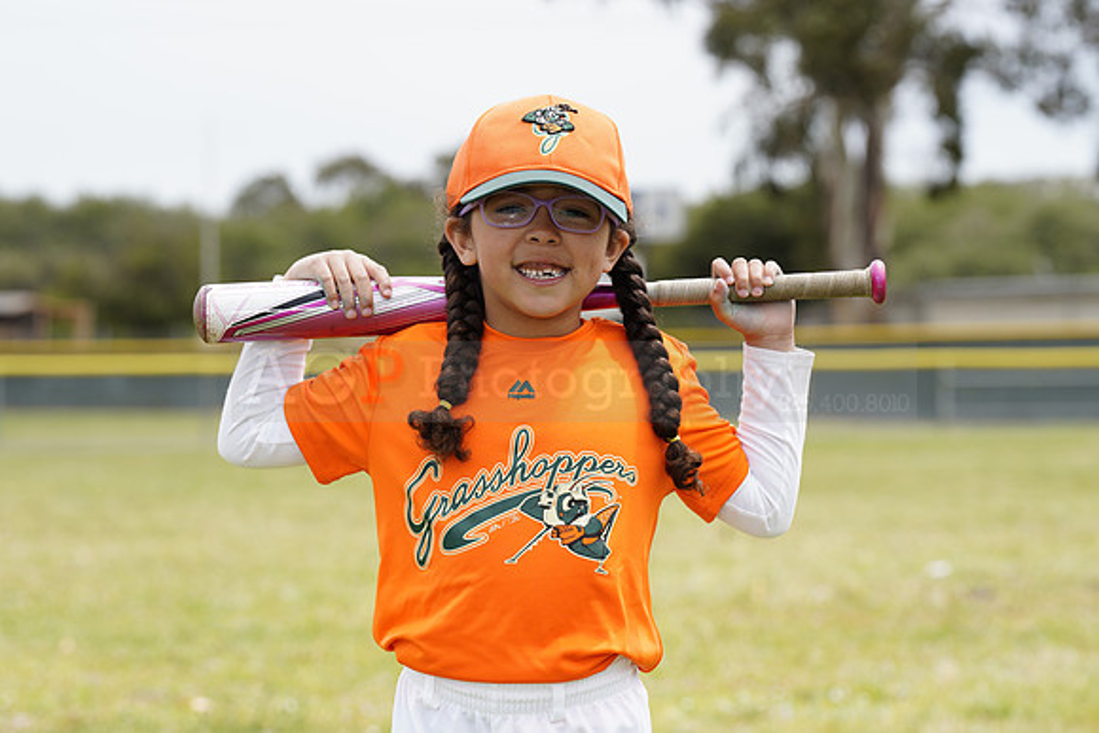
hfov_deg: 14.2
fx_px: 4427
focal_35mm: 145
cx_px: 550
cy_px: 366
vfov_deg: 9.5
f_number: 7.1
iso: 100
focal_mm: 145
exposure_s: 1/250
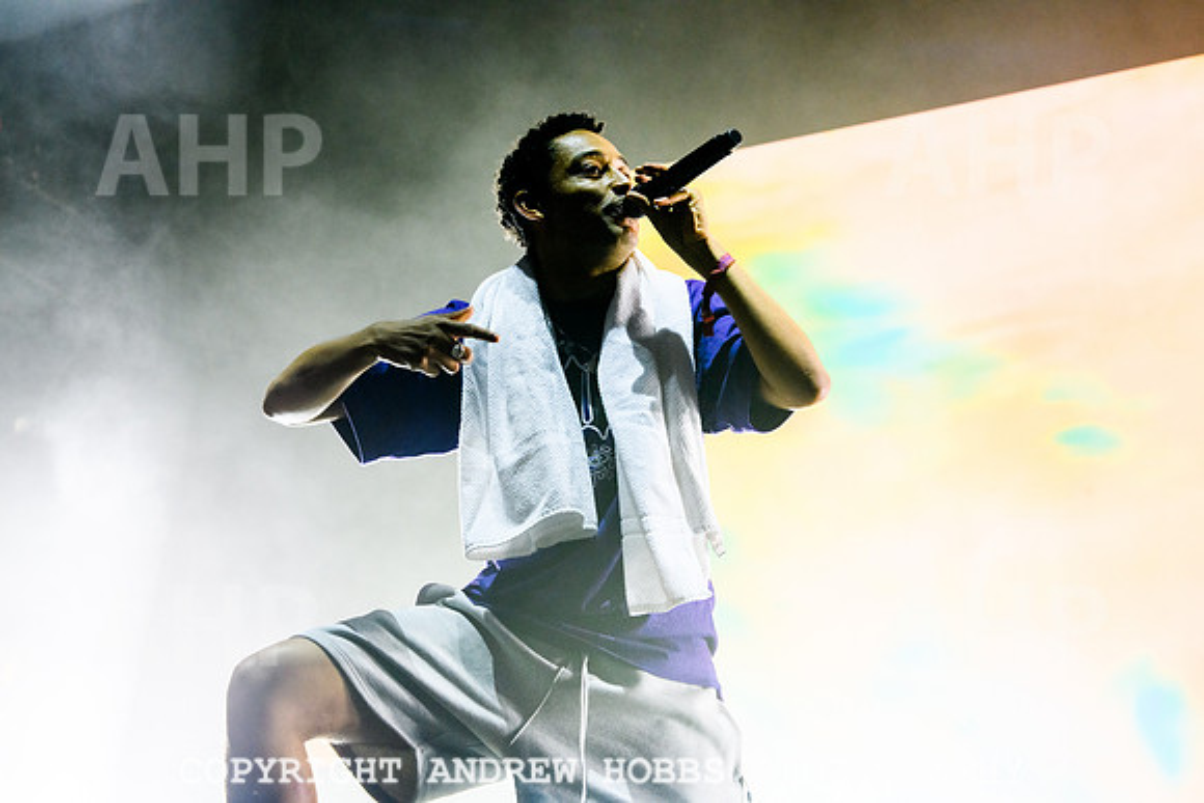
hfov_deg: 18.6
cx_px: 602
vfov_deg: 12.5
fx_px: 3680
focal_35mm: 110
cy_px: 402
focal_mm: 110
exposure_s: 1/640
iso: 1600
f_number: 7.1
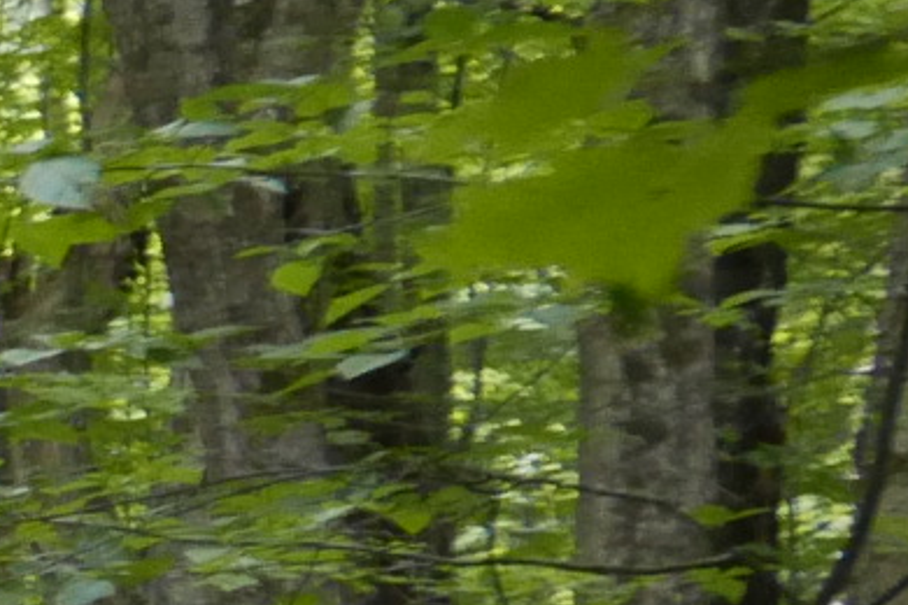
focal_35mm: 278
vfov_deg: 4.9
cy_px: 247
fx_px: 7011
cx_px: -2158
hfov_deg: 6.5
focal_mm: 15.9
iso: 800
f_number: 2.3
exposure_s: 1/160
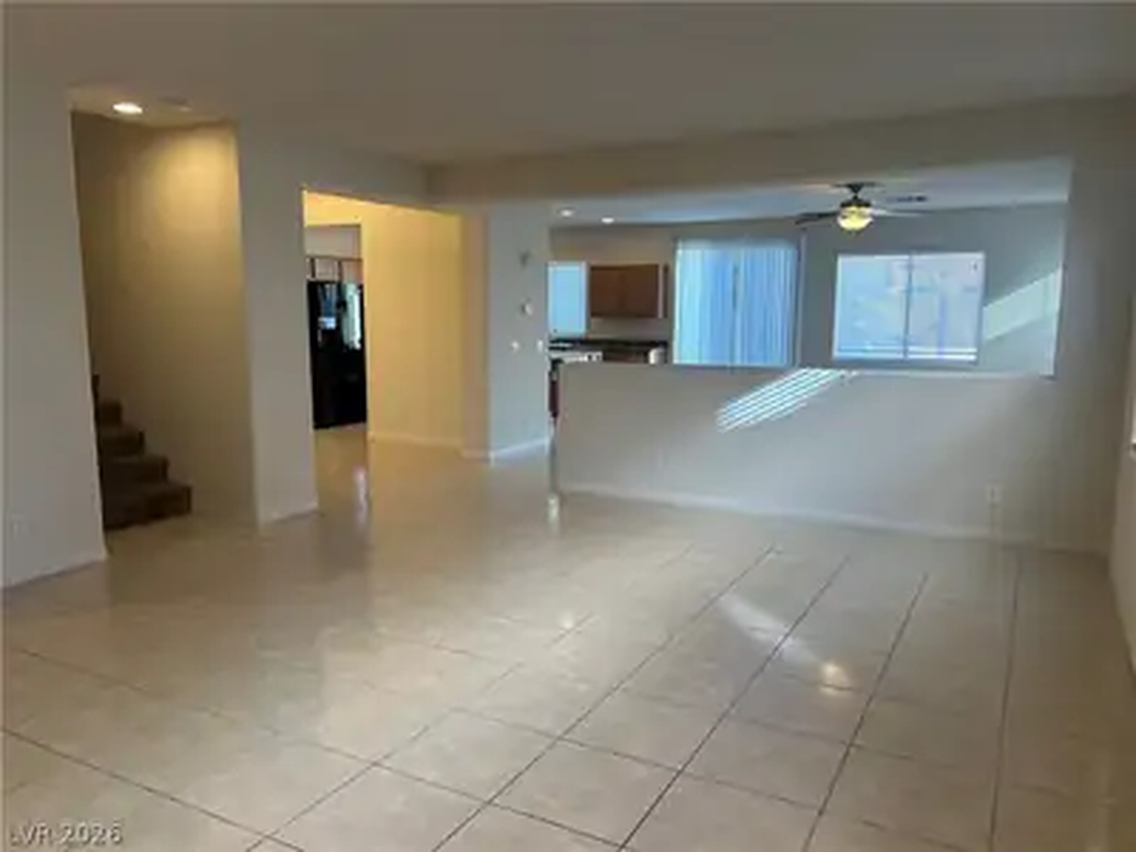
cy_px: 426
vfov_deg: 53.1
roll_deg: -0.4
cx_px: 568
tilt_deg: -8.7
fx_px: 853
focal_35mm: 26
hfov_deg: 67.3
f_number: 1.5
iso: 100
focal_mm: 5.7
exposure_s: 1/120
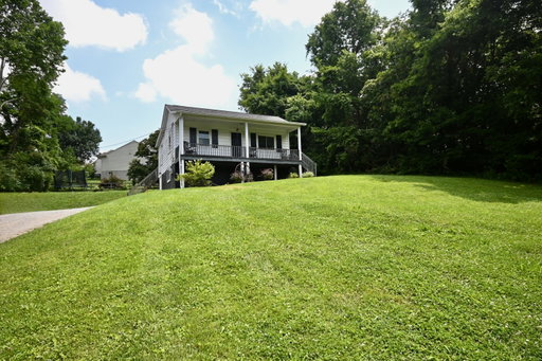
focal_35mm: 21
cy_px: 180
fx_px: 316
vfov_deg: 59.5
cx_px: 271
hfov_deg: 81.2
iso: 200
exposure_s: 1/400
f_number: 5
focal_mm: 14
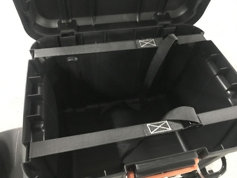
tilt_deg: -48.6
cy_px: 89
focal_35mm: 28
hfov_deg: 63.4
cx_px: 118
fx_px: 192
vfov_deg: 49.7
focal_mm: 3.99
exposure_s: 1/4
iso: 320
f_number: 1.8
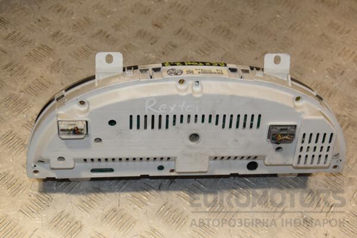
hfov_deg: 35.1
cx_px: 178
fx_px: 565
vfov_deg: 23.8
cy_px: 119
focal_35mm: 57
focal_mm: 38
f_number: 8
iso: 800
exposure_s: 1/200
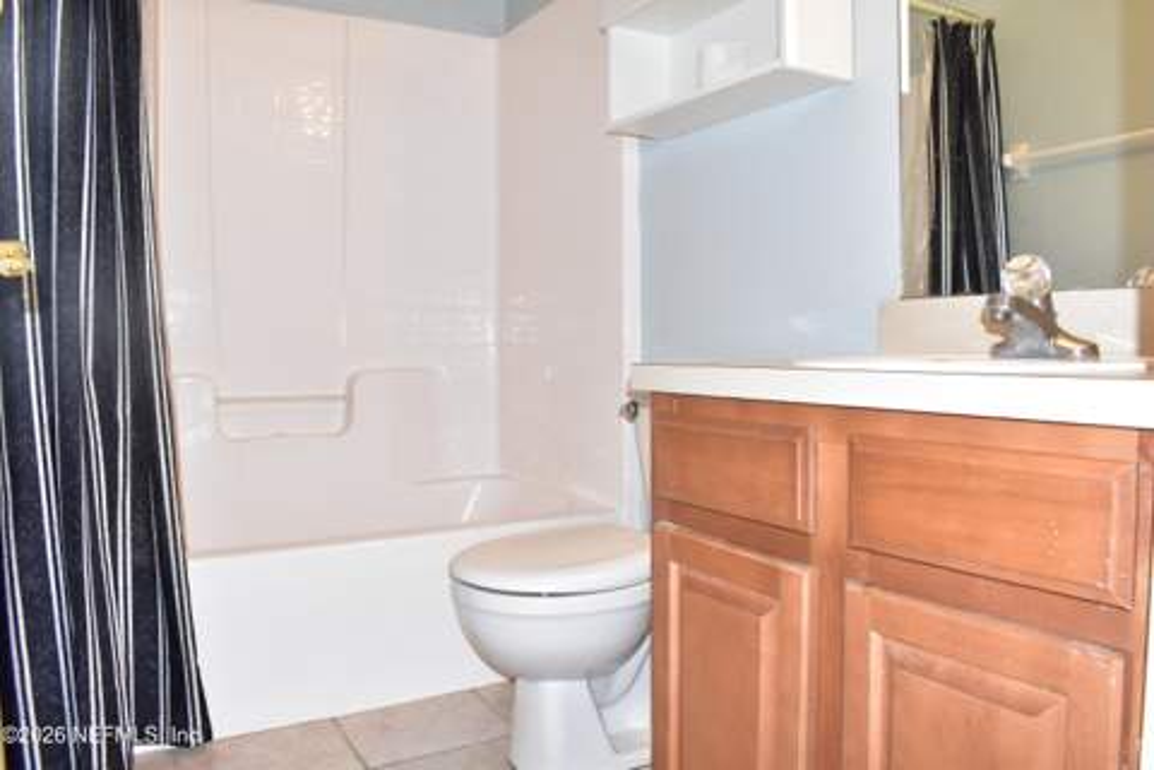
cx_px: 577
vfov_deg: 47.9
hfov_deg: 67.4
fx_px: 865
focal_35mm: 27
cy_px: 385
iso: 800
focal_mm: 18
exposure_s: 1/60
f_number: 6.3
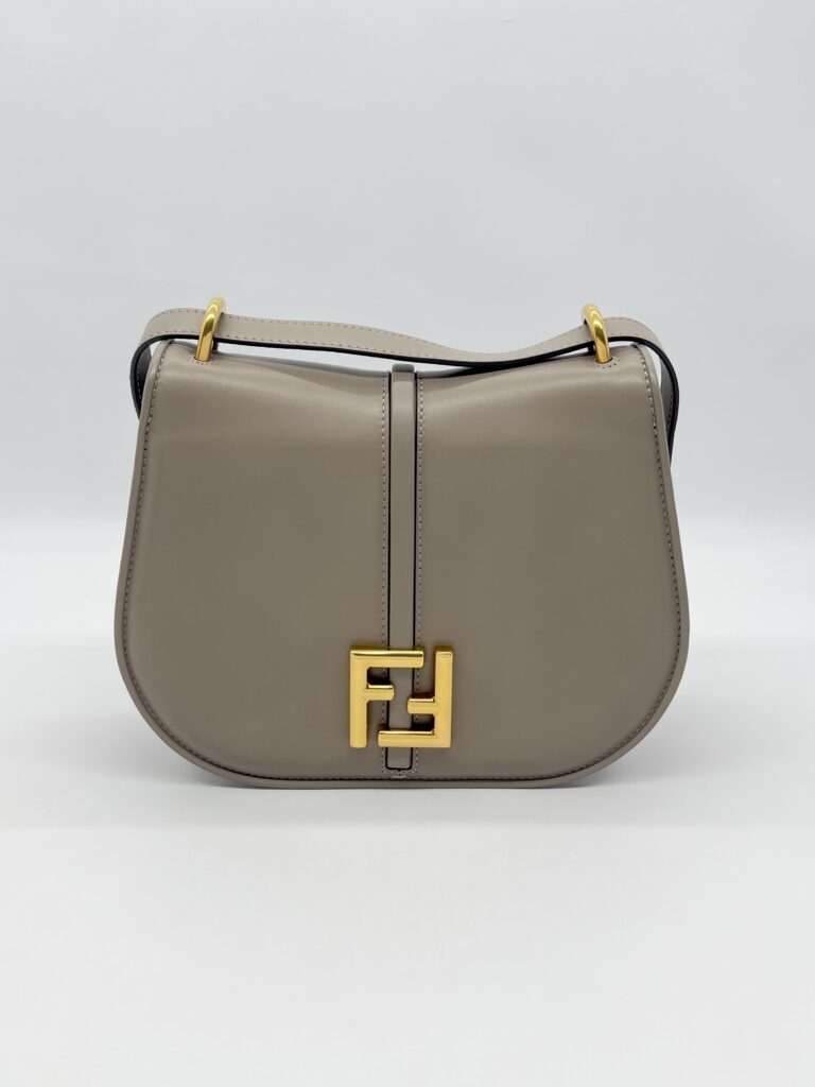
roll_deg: -0.6
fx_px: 816
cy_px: 544
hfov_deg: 53.1
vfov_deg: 67.3
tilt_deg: -16.3
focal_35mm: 26
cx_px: 408
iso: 40
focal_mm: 5.7
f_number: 1.5
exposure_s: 1/176
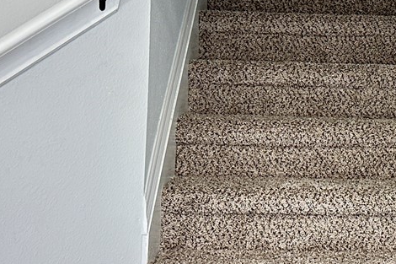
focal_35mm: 85
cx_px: 383
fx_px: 935
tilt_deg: +1.6
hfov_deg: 23.1
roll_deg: -2.1
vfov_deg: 15.9
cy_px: 49
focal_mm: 6.86
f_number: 1.78
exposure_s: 1/60
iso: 200
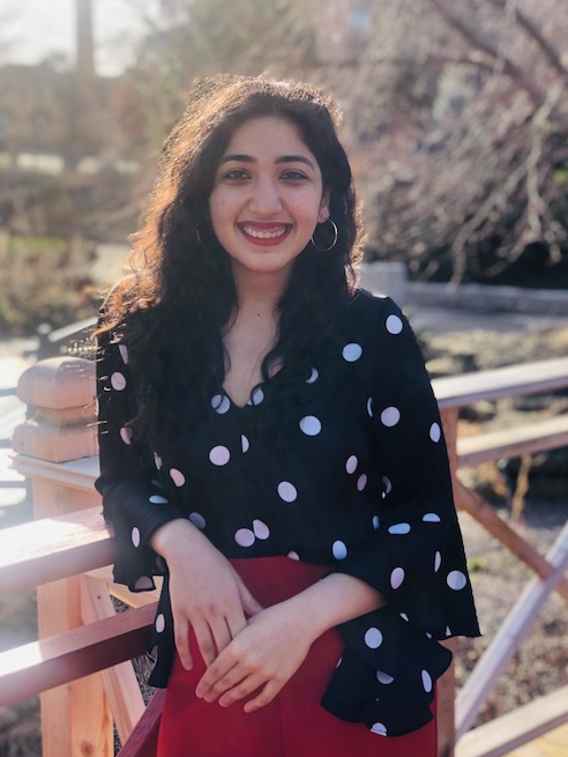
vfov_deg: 33.2
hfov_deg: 25.3
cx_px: 286
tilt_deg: -8.1
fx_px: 1268
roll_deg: +0.2
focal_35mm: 58
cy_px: 377
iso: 20
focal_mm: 6.6
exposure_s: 1/196
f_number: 2.8
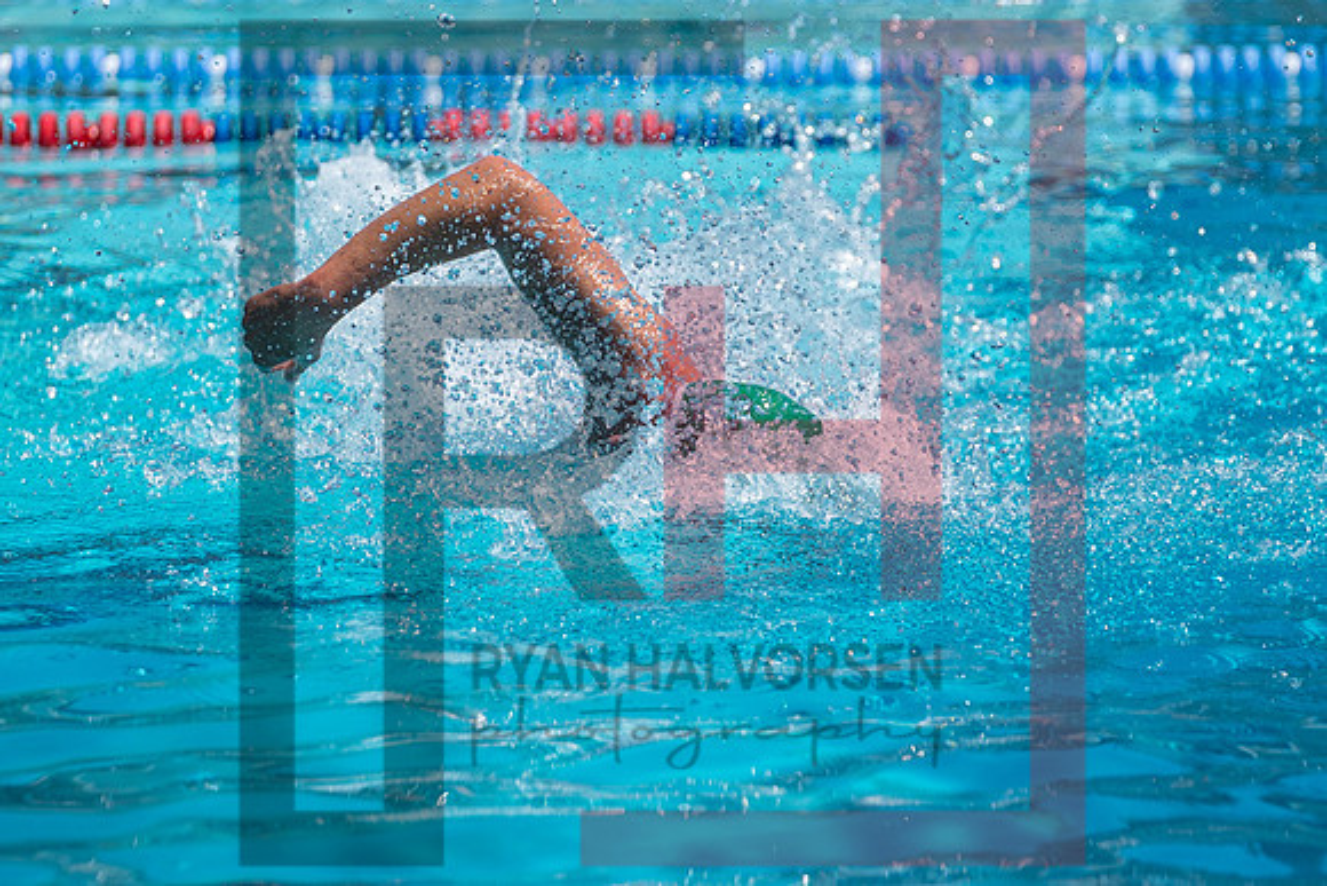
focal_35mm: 431
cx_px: 615
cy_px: 446
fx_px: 15892
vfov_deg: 3.2
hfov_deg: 4.8
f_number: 3.2
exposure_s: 1/4000
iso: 100
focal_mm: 200
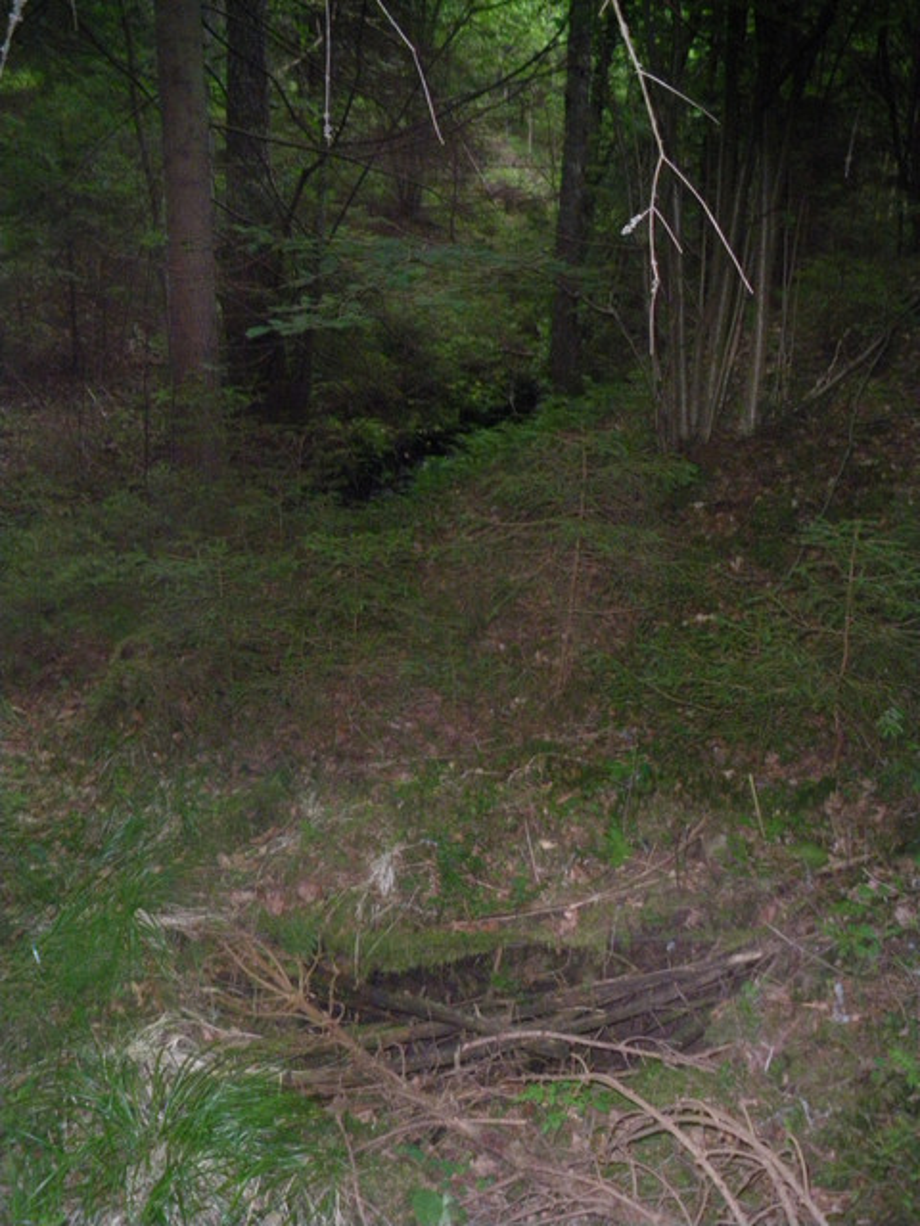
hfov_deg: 39.7
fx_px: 1276
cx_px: 460
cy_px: 613
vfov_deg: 51.4
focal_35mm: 36
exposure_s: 1/50
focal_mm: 6.3
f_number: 3.5
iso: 800
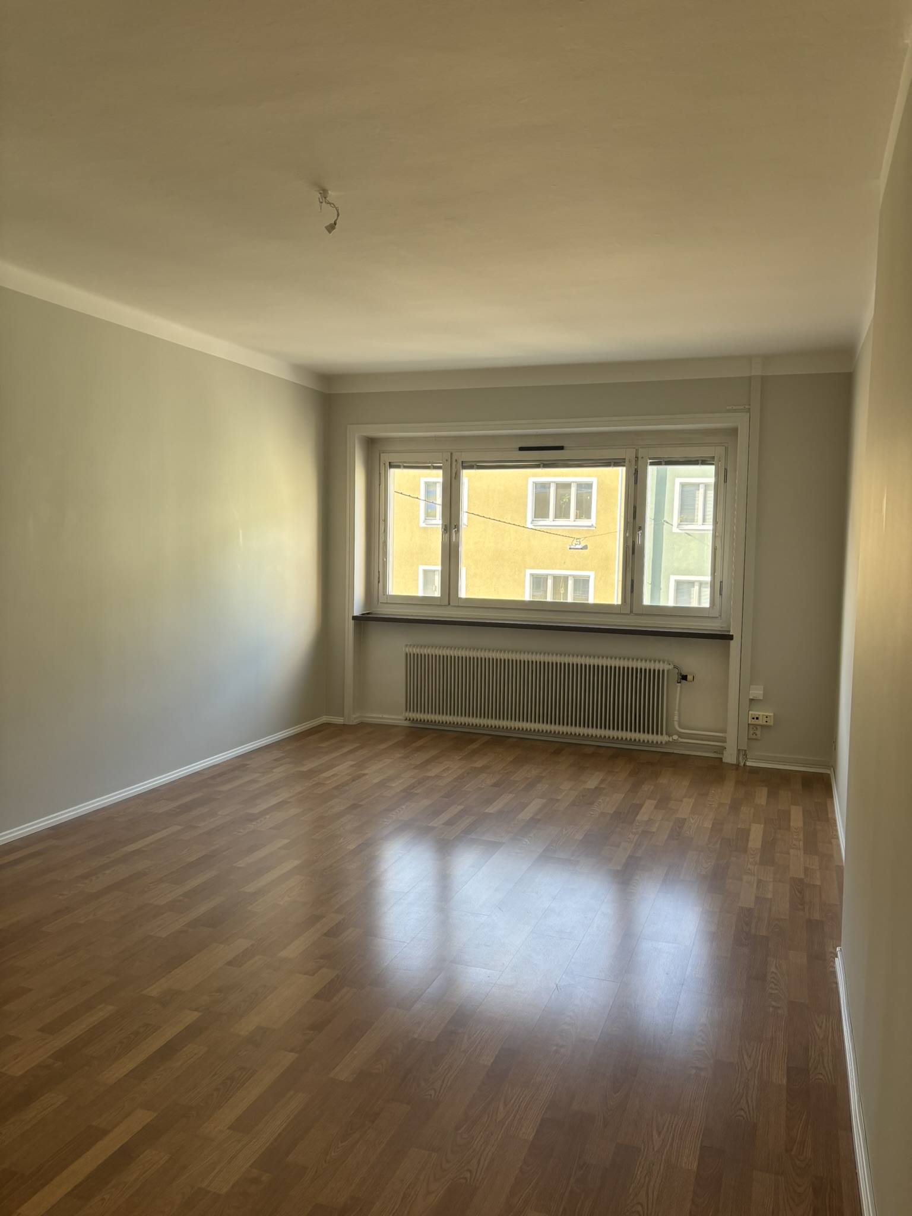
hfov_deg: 53.1
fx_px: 913
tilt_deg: -3.3
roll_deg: -1.5
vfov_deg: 67.3
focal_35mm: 26
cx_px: 456
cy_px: 608
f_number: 1.6
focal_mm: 5.96
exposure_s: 1/136
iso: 64
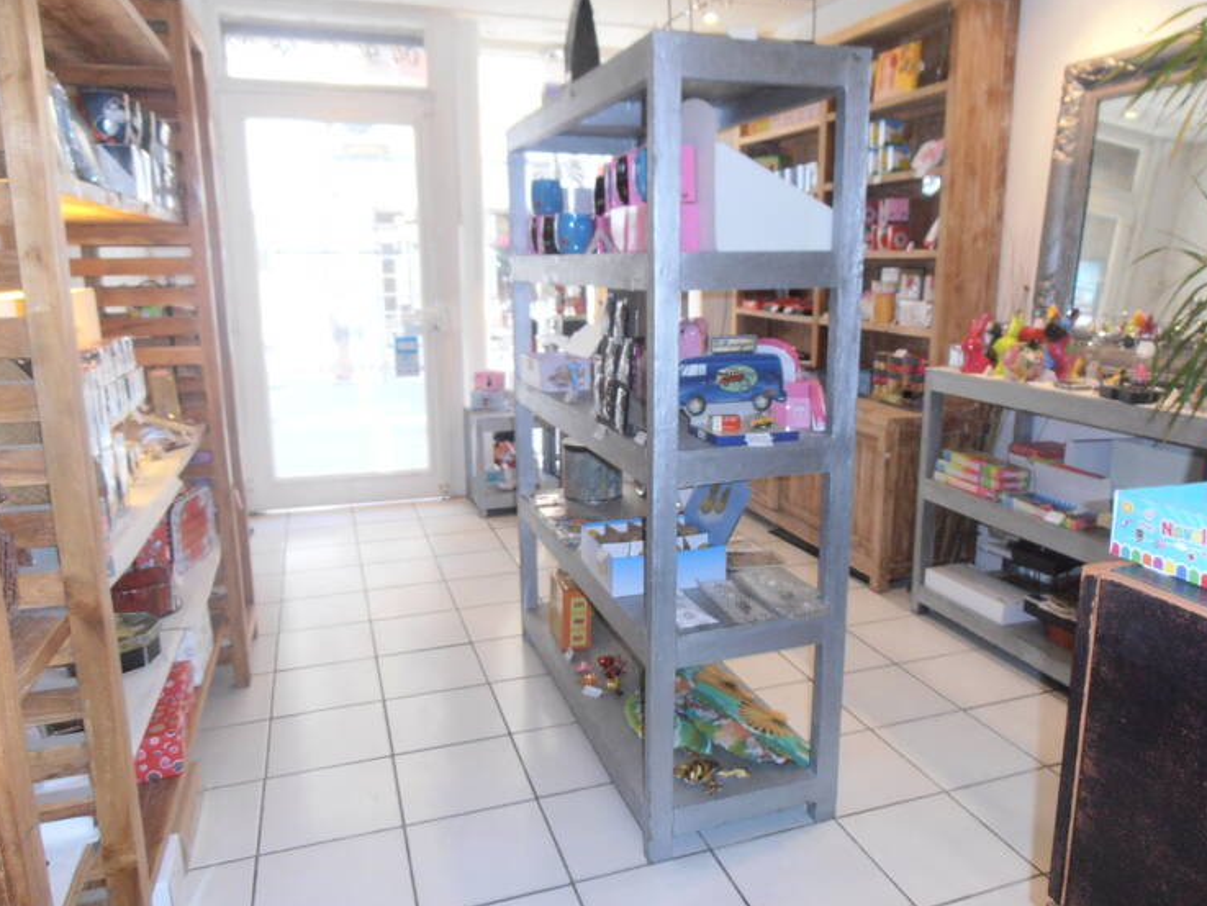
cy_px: 437
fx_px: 872
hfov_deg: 69.4
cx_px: 621
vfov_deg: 54.9
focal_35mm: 25
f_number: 3
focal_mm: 4.2
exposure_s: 1/30
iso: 125
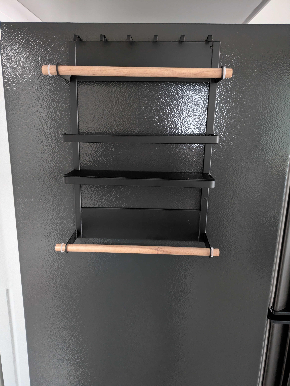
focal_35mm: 25
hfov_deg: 54.9
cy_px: 193
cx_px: 145
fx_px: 279
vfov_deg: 69.4
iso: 1327
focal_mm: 5.43
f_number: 1.89
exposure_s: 1/16.7
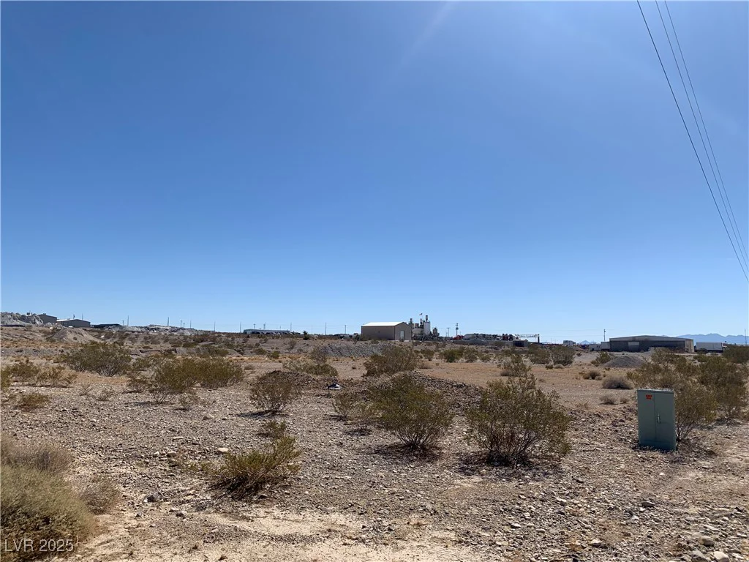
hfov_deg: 67.3
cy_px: 281
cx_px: 374
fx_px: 563
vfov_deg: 53.1
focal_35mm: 26
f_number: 1.8
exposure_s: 1/4464
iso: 25
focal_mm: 4.25
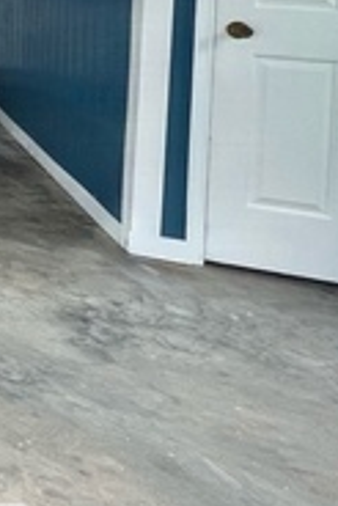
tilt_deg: -1.7
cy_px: -74
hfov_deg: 13.6
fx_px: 689
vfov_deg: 33.9
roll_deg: -1.7
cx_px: -551
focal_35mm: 49
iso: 125
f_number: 1.8
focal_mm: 1.57
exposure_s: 1/99
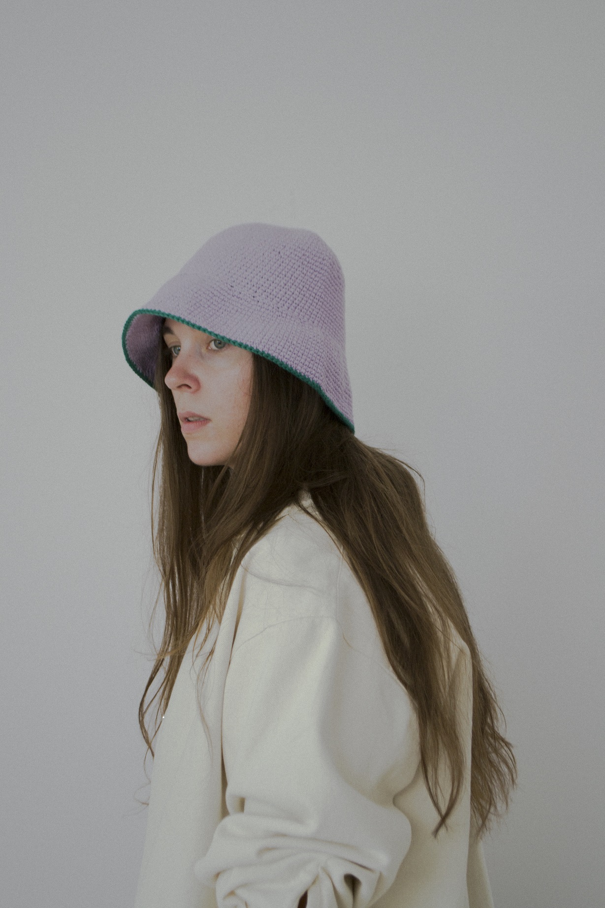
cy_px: 454
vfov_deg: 31.9
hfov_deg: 21.6
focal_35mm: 63
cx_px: 302
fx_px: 1588
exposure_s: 1/80
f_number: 5.3
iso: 100
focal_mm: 42
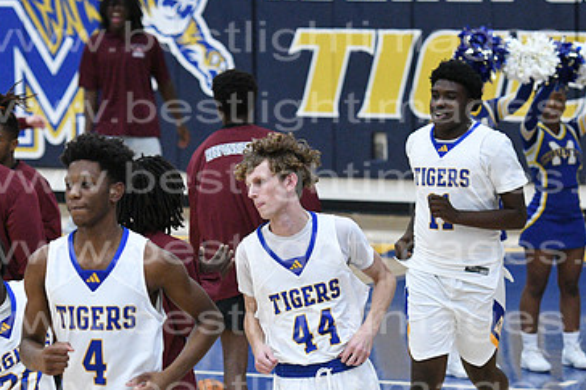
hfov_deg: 7.7
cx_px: 341
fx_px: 4358
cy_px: 288
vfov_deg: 5.1
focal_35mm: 268
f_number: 4
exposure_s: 1/640
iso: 7200
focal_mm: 112
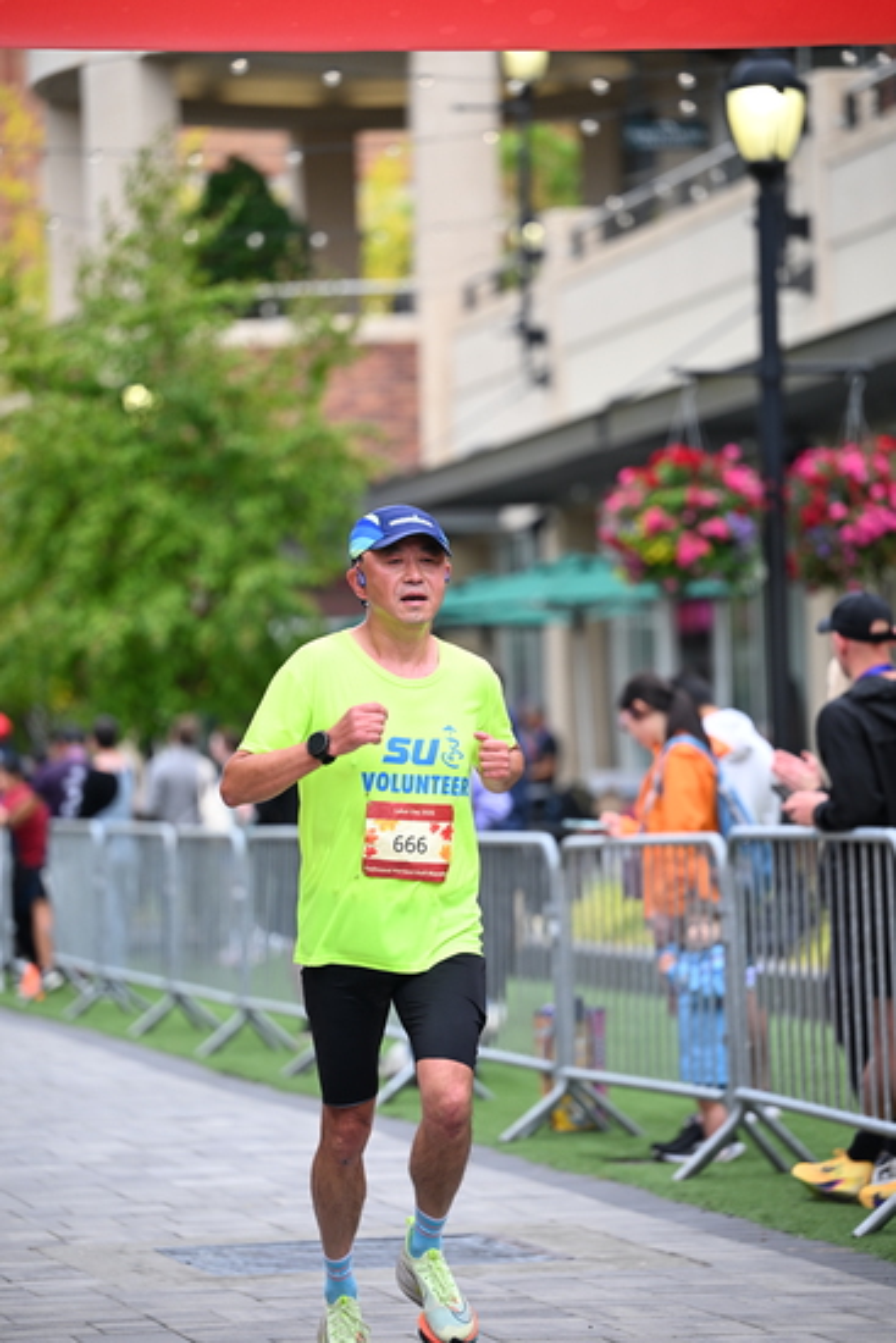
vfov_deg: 15.2
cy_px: 672
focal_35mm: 135
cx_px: 448
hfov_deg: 10.2
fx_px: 5036
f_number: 2.8
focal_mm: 135
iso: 640
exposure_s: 1/1600
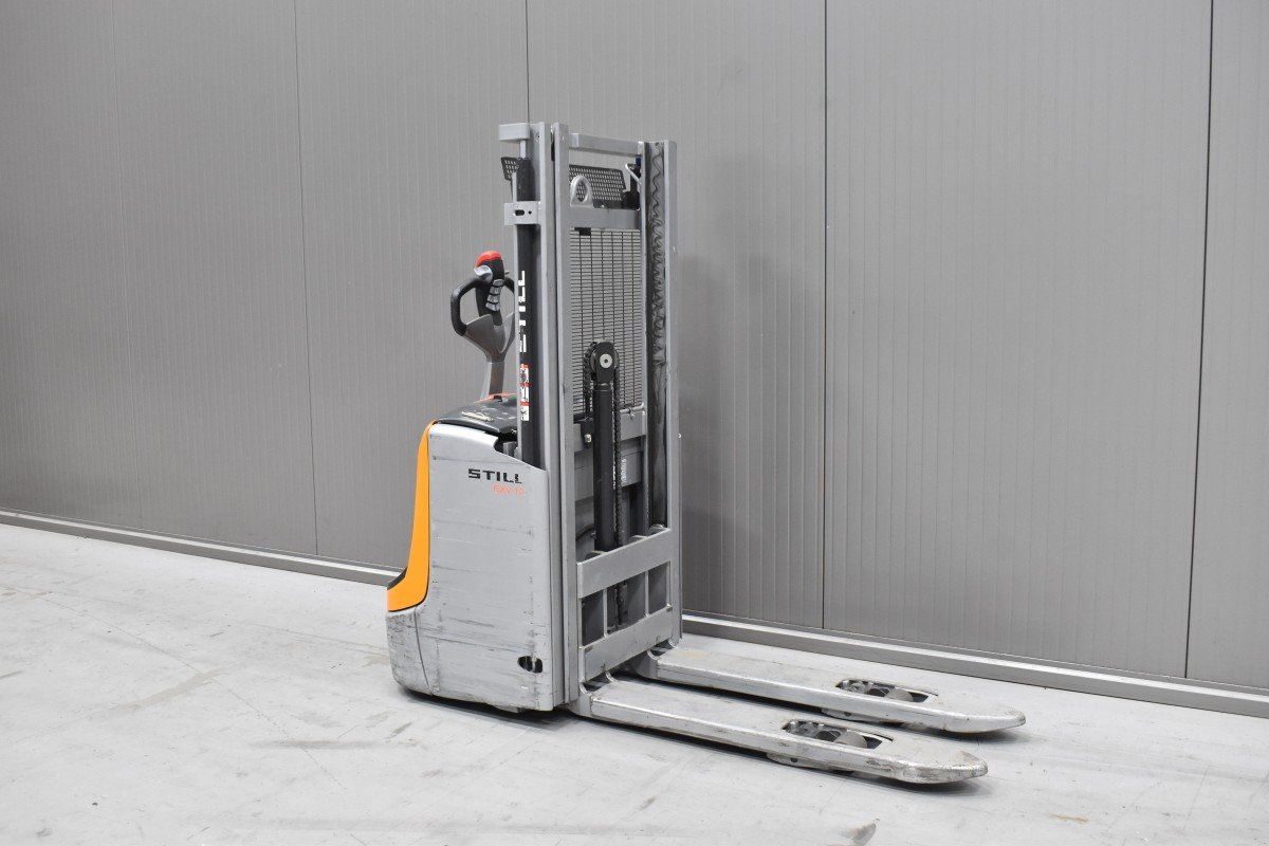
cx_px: 634
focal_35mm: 34
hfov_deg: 55.1
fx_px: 1216
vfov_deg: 38.4
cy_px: 423
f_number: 5.6
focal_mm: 23
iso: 1600
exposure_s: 1/30
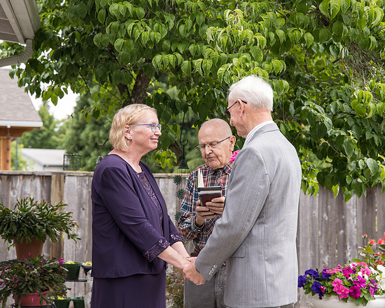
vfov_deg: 19.4
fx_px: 898
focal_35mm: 79
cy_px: 154
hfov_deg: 24.2
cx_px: 192
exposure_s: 1/500
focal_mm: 70
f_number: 4.5
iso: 400
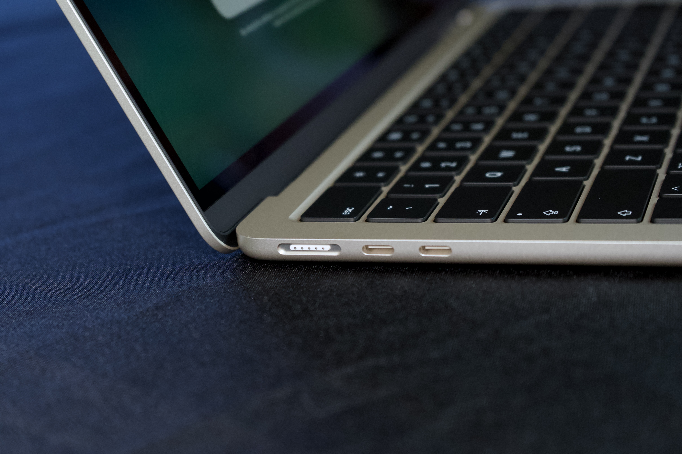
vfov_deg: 24.2
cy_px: 227
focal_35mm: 56
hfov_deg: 35.6
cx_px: 341
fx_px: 1061
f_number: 5
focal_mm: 56
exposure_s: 1/320
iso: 3200
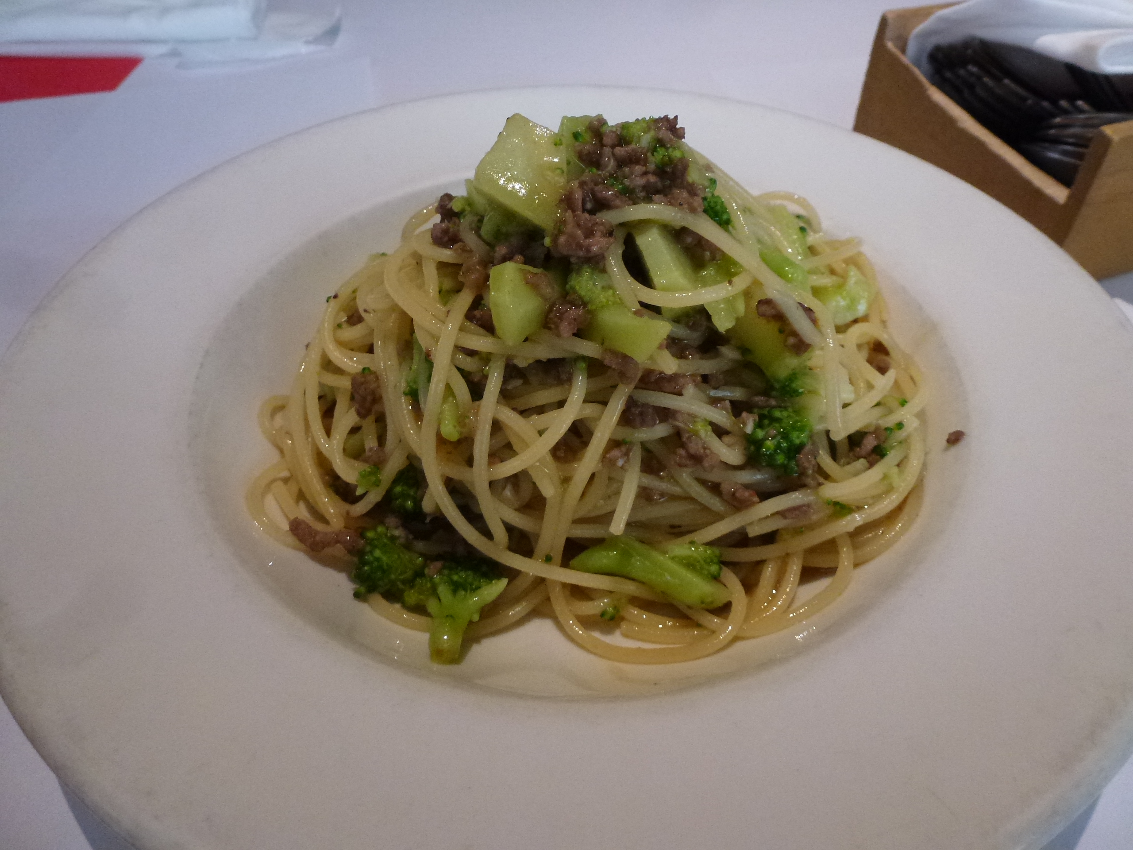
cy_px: 425
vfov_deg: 56.8
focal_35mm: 24
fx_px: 786
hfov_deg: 71.6
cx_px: 566
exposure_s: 1/60
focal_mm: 4.3
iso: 320
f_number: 3.3
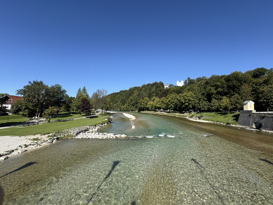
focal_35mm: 14
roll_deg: +0.0
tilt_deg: +2.9
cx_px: 136
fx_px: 110
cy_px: 102
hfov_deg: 102.1
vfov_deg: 85.7
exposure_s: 1/1506
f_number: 2.2
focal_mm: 2.22
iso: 50
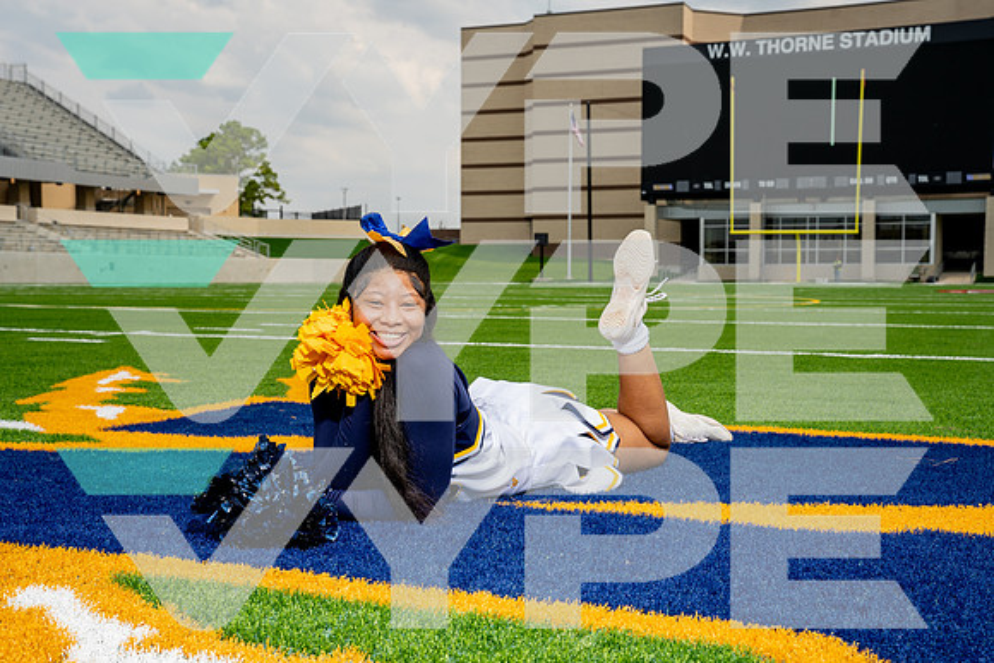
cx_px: 497
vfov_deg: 30.2
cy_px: 332
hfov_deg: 44.1
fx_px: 1227
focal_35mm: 44
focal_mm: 44
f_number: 8
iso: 100
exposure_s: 1/250
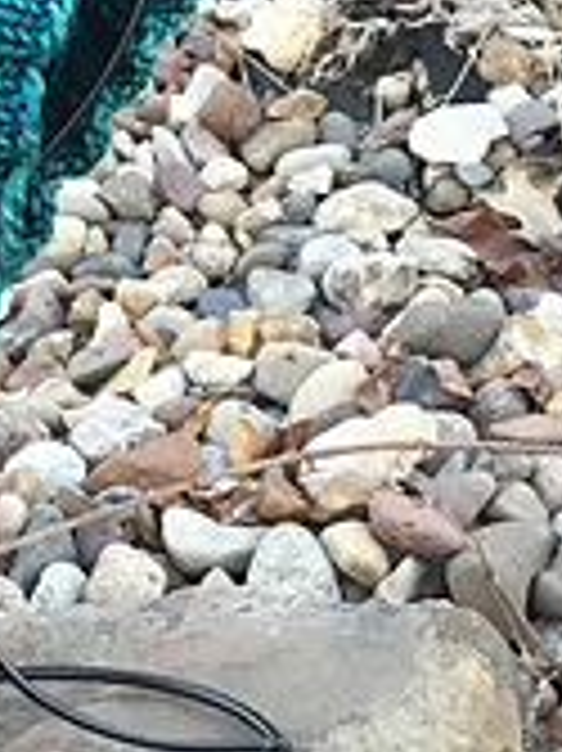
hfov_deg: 12.2
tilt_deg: -10.7
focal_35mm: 119
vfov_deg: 16.4
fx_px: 2579
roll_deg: +0.7
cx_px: -103
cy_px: 113
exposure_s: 1/40
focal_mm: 3.3
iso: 25
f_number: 2.4
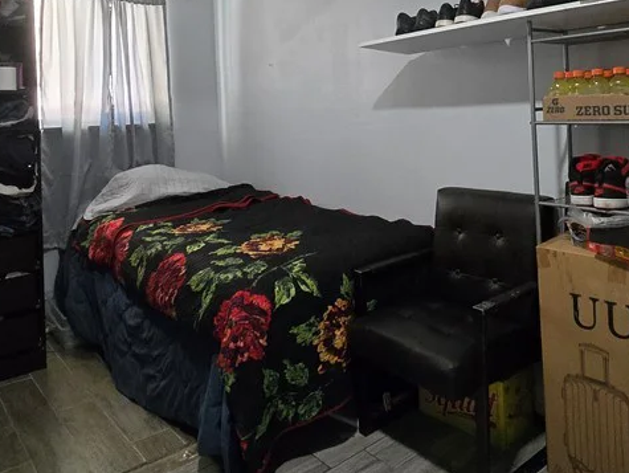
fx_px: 509
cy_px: 119
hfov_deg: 63.1
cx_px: 362
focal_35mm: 28
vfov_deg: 47.9
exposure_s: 1/60
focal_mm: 2.2
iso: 1250
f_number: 2.2
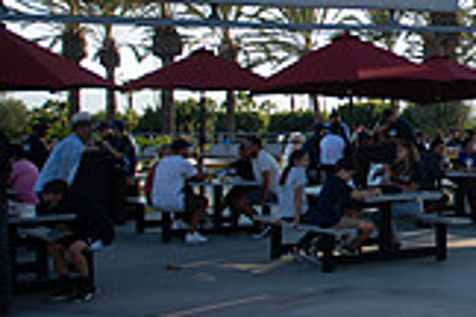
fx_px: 1137
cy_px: 54
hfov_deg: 20.6
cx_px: 690
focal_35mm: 86
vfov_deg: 15.8
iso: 200
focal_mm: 24
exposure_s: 1/1600
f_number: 2.8
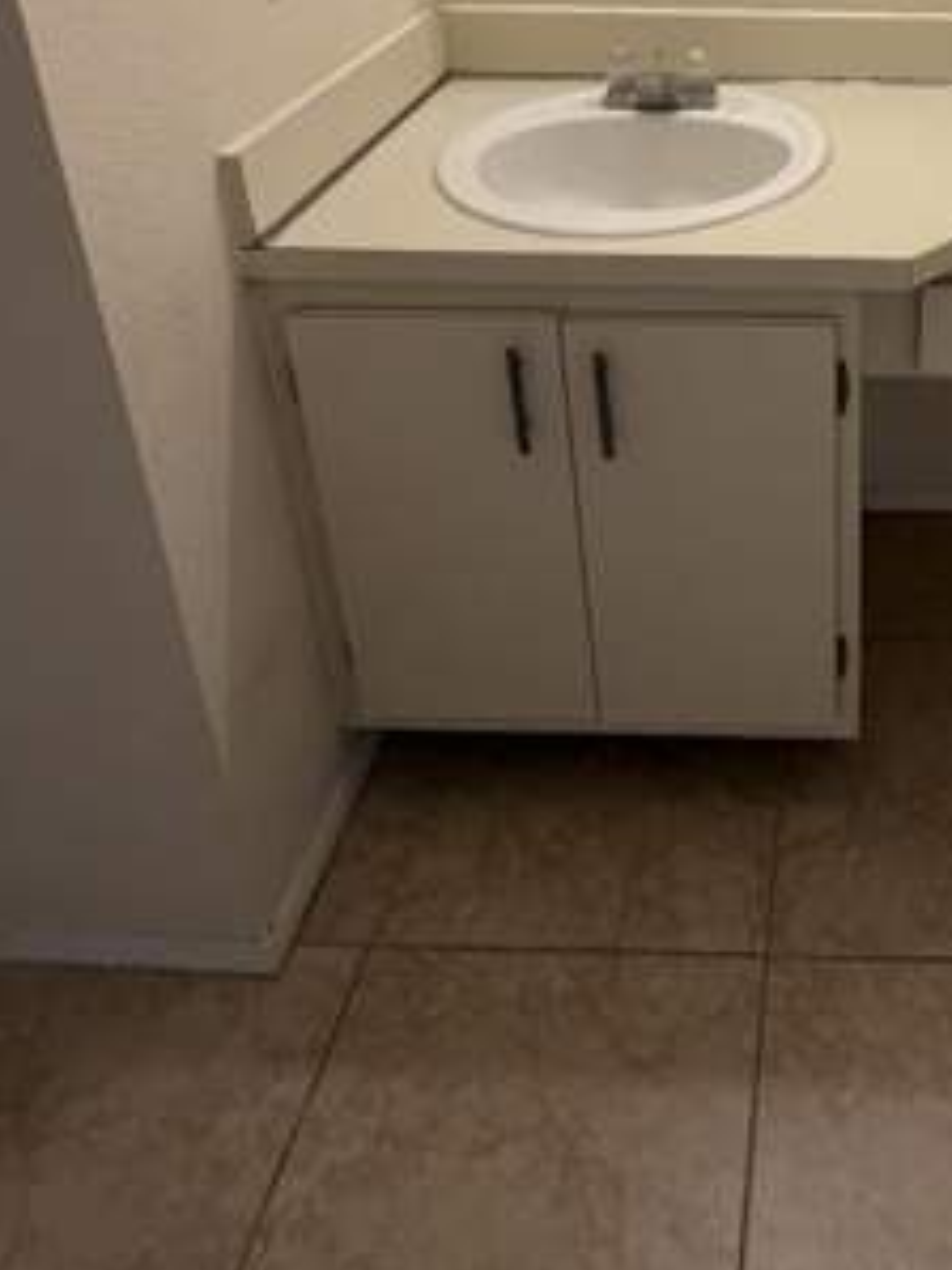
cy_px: 98
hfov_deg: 43.0
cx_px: 846
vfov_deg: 51.9
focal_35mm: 30
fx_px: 1101
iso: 320
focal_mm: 2.22
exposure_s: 1/120
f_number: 2.2
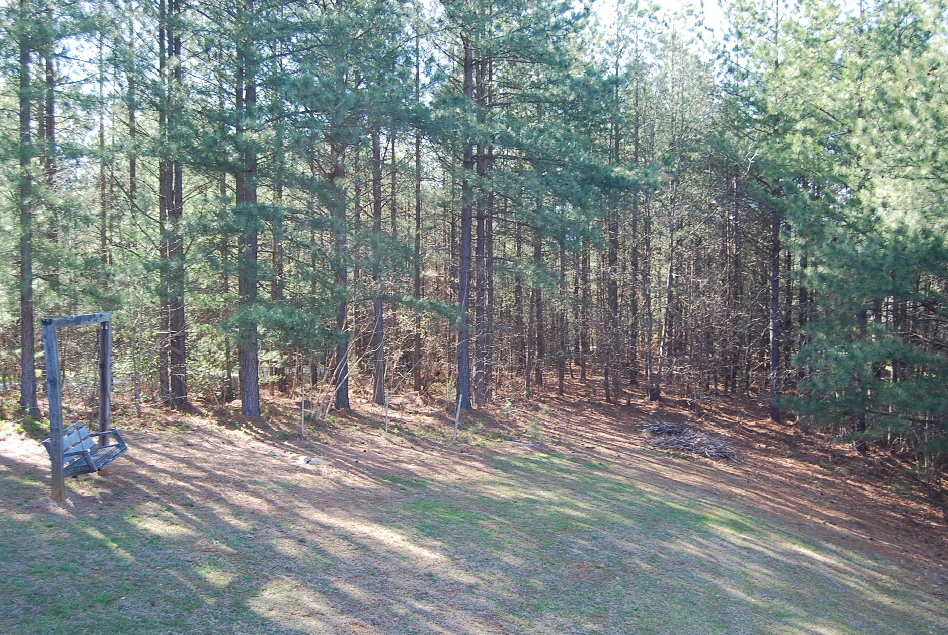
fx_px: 975
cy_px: 325
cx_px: 487
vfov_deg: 36.0
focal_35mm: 37
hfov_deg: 51.8
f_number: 5
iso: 200
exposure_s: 1/100
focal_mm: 24
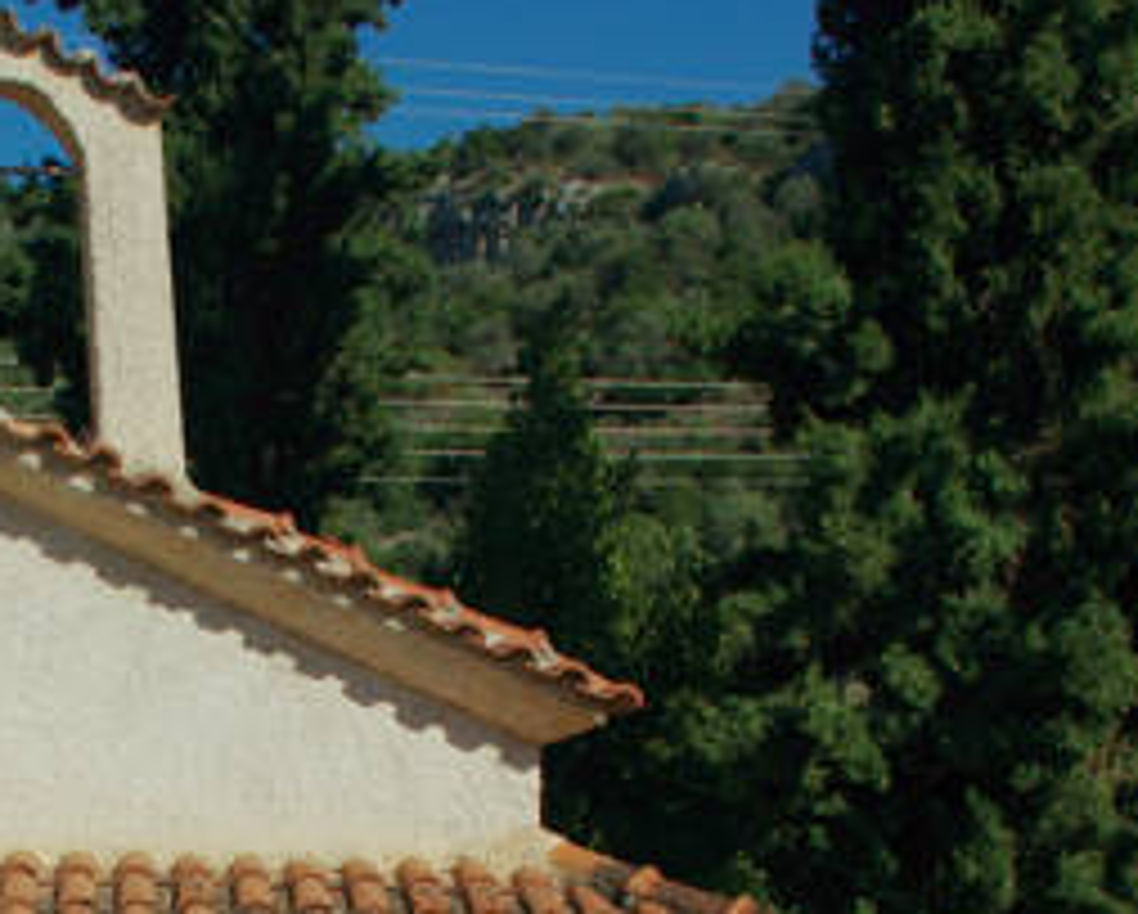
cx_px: 126
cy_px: 896
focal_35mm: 80
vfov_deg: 18.7
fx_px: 2698
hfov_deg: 23.2
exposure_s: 1/1000
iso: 200
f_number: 9
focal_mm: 18
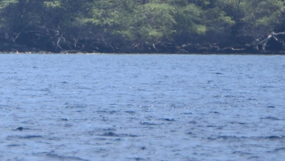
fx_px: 20644
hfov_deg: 0.8
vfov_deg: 0.4
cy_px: 17
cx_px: -166
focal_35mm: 2731
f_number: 6.3
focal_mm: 600
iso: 200
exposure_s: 1/800
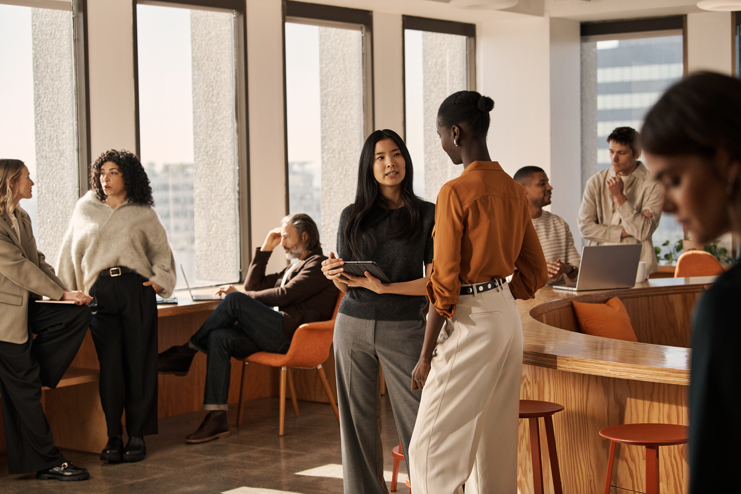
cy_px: 247
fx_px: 1441
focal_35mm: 70
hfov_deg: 28.8
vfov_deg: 19.5
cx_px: 370
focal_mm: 70
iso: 400
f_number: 4
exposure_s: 1/500
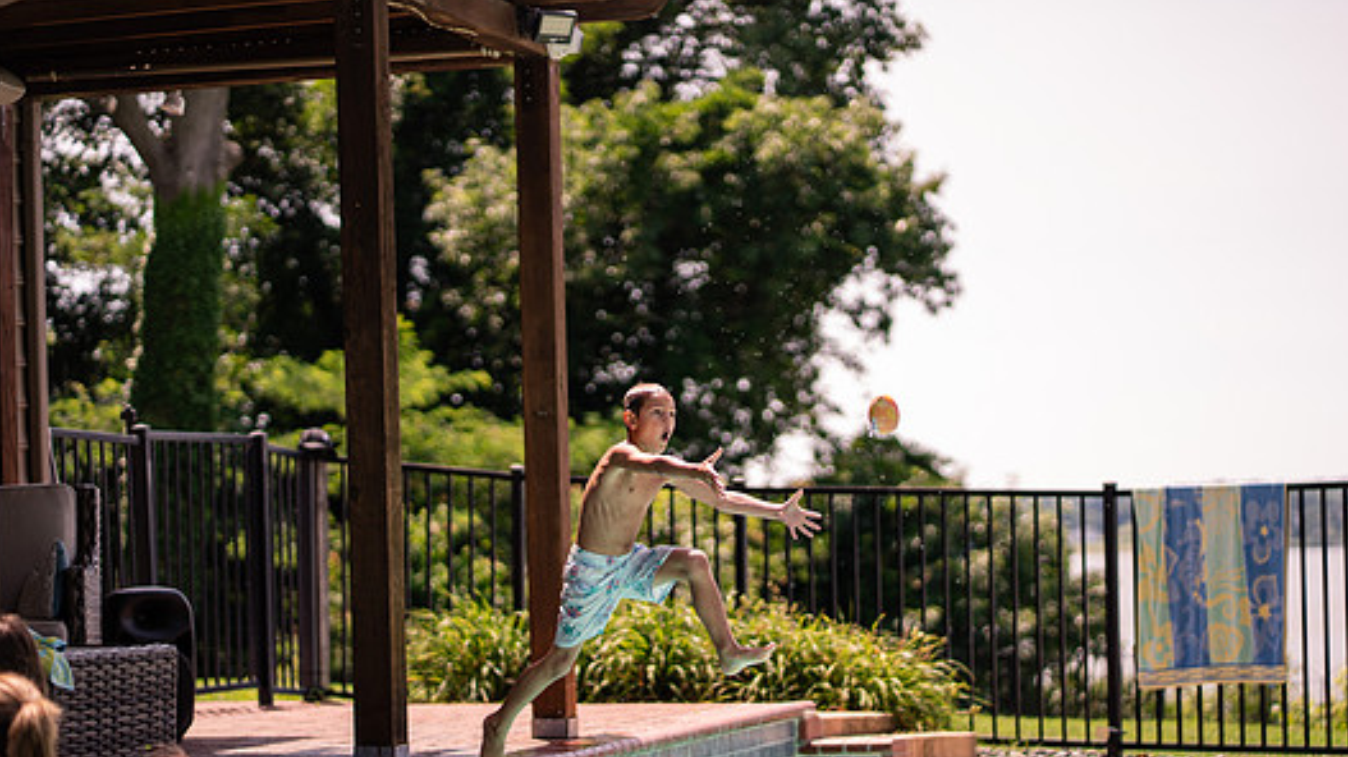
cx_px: 714
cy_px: 477
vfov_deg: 12.3
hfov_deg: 21.8
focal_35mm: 98
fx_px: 3502
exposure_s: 1/4000
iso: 200
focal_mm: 85
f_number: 1.8
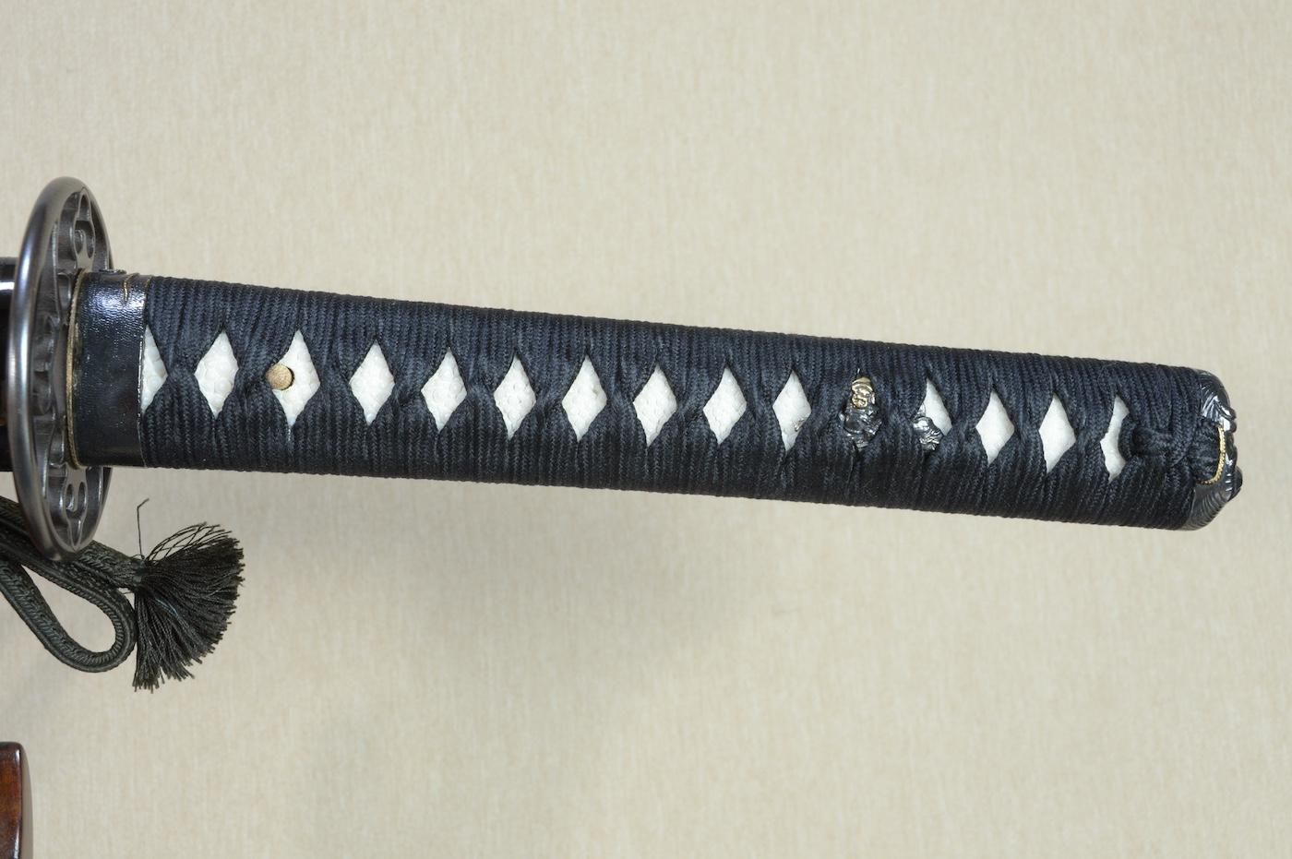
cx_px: 646
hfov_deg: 41.1
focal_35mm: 48
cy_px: 430
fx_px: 1721
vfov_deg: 28.0
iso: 400
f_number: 11
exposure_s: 1/2
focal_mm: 32
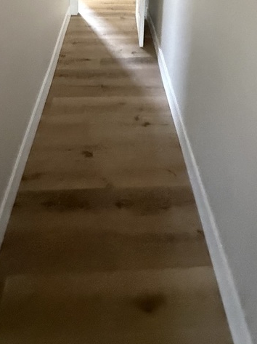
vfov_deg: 43.4
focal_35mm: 32
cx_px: 127
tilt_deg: -15.2
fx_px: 317
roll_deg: +2.1
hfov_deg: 44.1
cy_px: -38
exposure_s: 1/60
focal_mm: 2.22
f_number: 2.2
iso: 1000
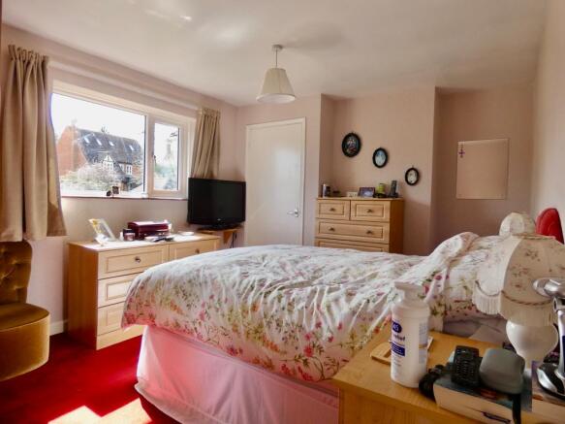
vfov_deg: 66.0
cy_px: 212
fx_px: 326
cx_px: 282
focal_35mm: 20
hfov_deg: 81.8
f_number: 2.8
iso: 80
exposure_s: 1/80
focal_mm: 3.6
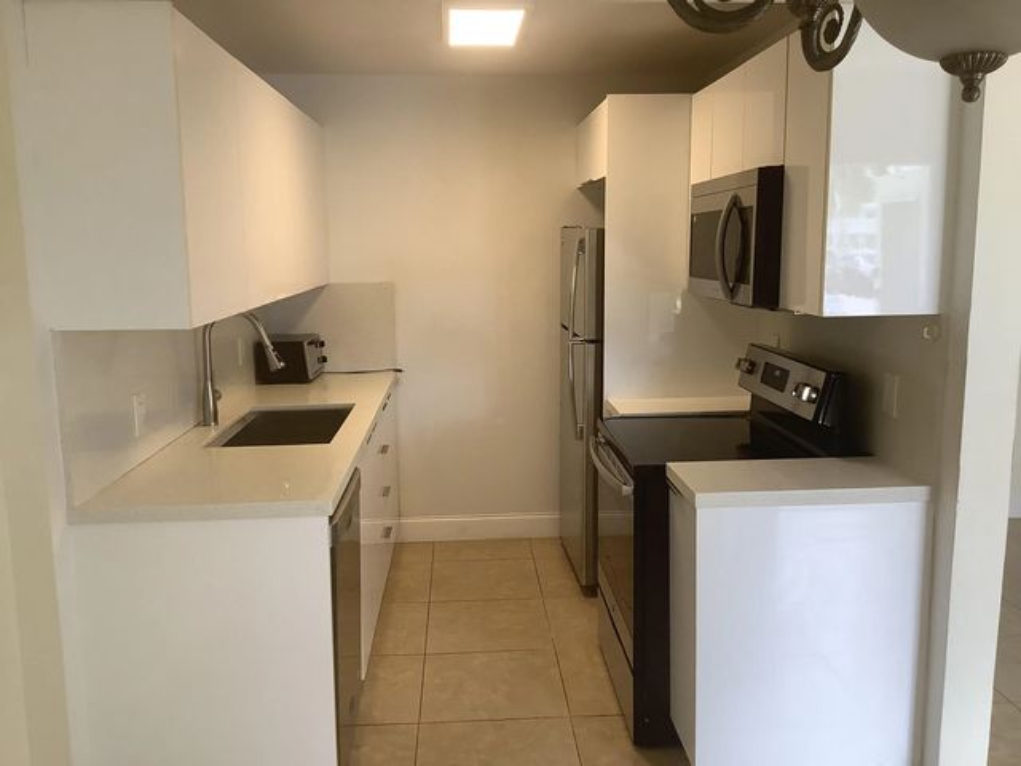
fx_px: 914
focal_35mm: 31
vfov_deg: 45.4
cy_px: 383
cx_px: 510
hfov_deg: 58.4
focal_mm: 3.3
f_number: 2.4
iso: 100
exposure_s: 1/100
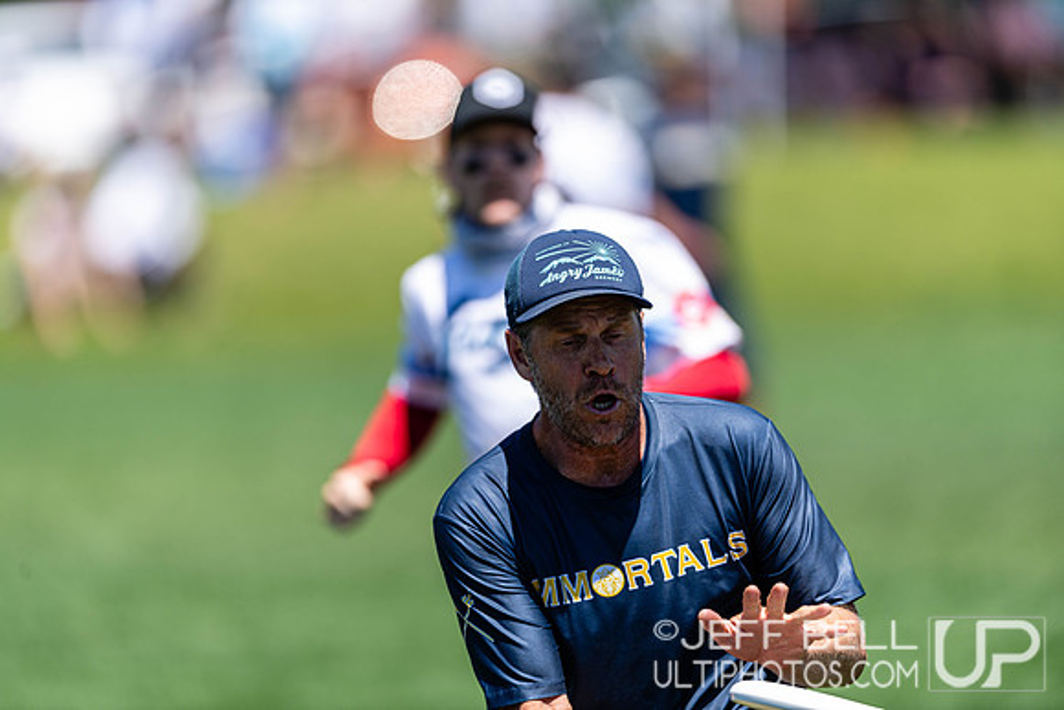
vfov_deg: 3.4
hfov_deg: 5.2
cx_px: 532
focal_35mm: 400
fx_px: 11824
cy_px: 355
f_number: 2.8
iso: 100
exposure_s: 1/1600
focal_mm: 400
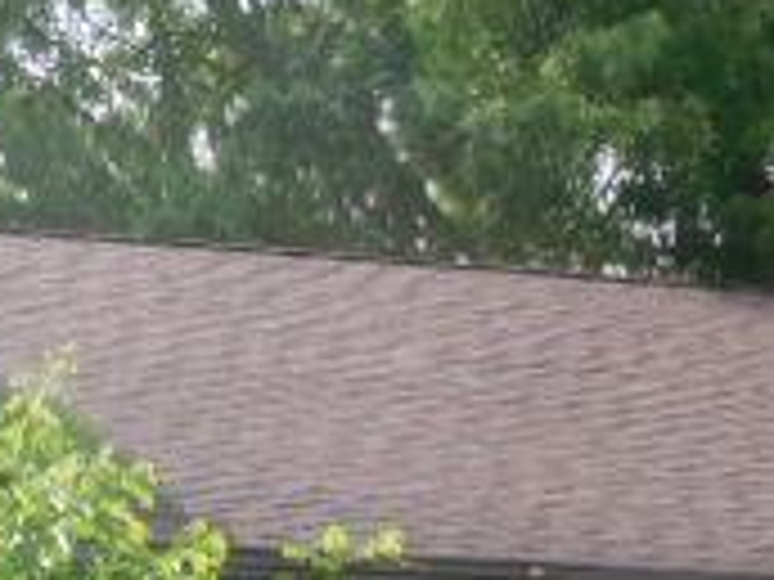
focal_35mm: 167
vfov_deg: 8.6
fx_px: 3734
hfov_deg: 11.8
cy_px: 989
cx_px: 148
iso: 125
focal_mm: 8
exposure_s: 1/320
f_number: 4
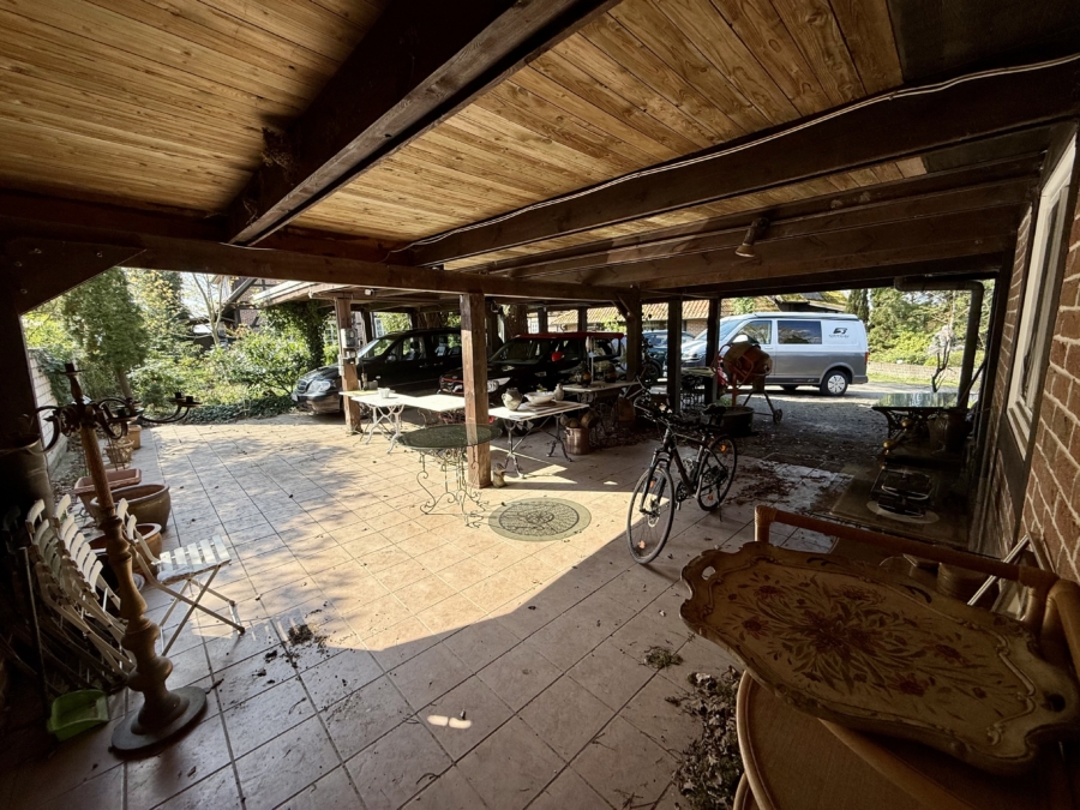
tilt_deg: -9.1
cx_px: 540
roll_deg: +3.2
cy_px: 405
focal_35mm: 14
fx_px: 437
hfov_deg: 102.1
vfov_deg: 85.7
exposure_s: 1/486
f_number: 2.2
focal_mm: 2.22
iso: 50
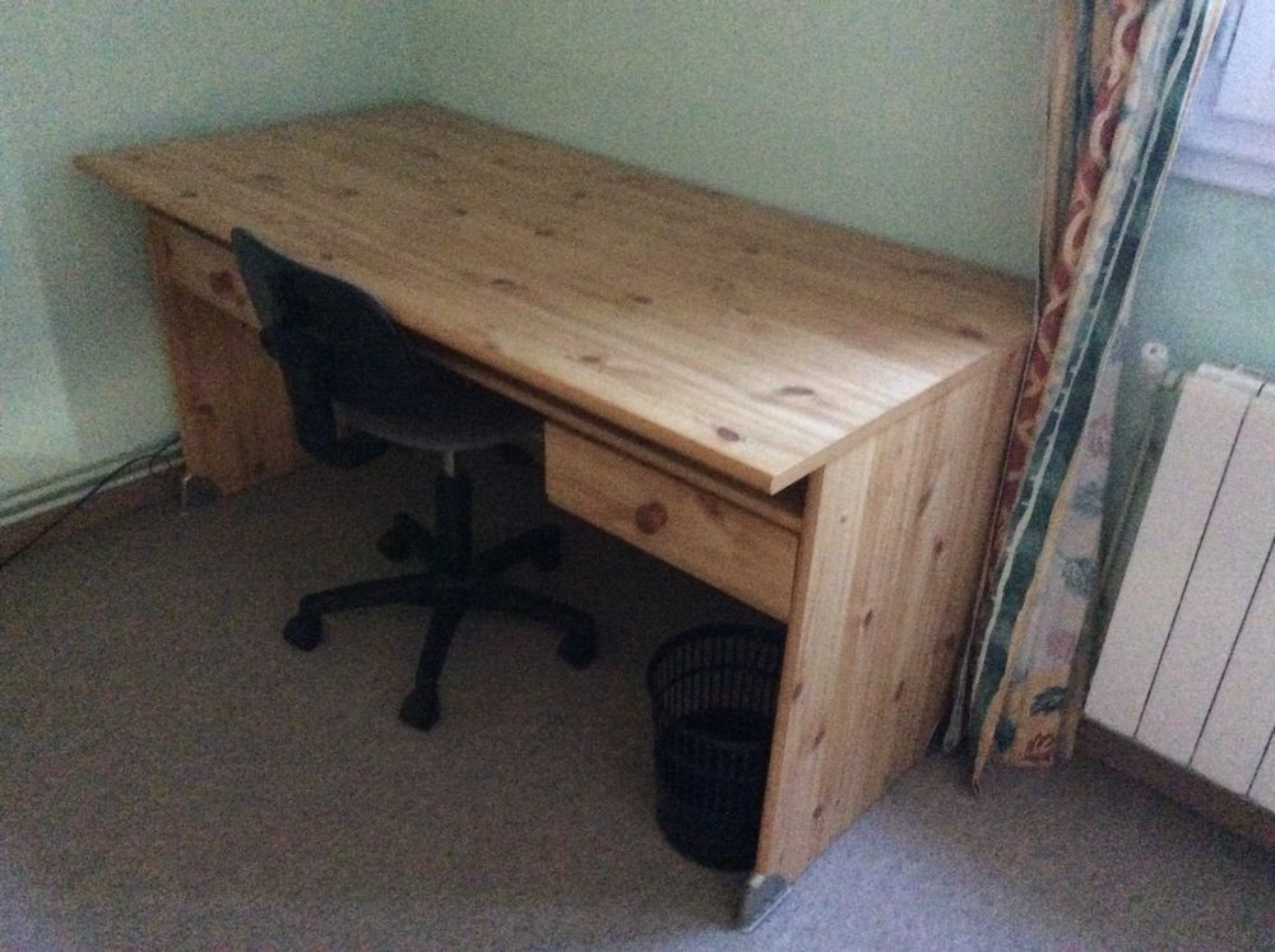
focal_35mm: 32
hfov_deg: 56.9
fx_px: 1177
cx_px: 638
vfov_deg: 44.1
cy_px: 476
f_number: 2.4
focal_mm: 3.3
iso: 800
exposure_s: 1/17
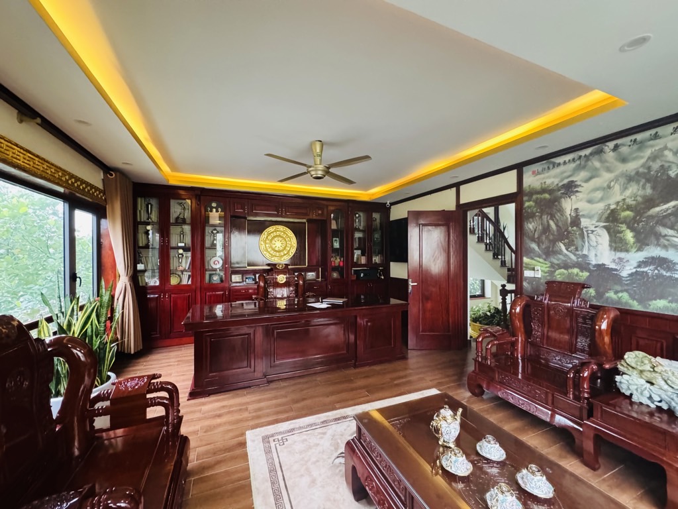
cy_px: 254
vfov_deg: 85.7
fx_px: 274
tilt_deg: +0.5
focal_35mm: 14
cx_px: 339
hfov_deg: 102.1
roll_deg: +0.4
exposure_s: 1/50
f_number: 2.2
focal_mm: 2.22
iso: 1000
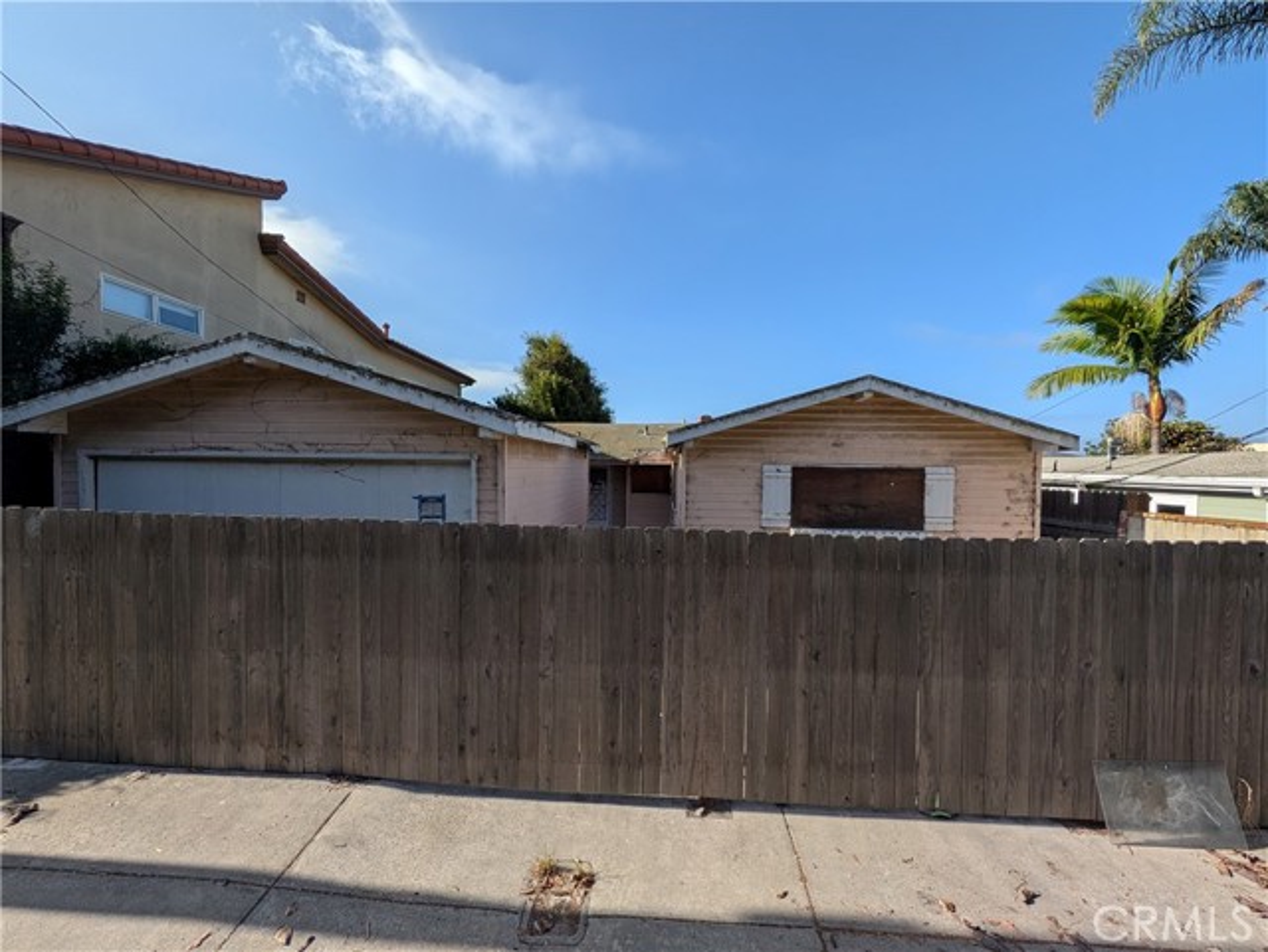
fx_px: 440
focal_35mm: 12
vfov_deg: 94.6
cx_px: 634
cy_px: 476
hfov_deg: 110.5
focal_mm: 2.02
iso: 58
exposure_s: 1/3436
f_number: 1.7
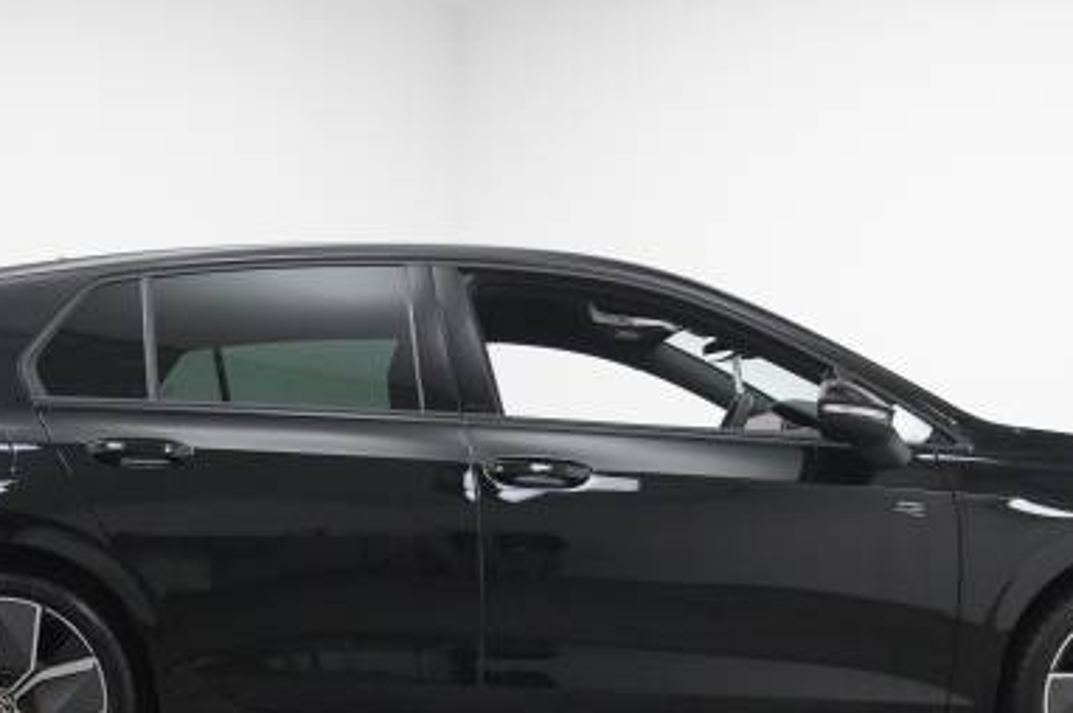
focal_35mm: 68
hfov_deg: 29.7
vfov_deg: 19.9
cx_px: 570
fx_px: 2020
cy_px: 528
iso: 3200
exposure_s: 1/200
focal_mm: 27
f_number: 4.5
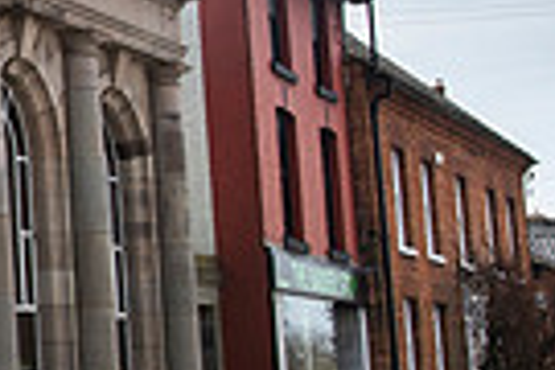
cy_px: 31
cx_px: -576
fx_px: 2189
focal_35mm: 142
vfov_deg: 9.6
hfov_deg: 12.6
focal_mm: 22
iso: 200
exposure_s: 1/320
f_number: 8
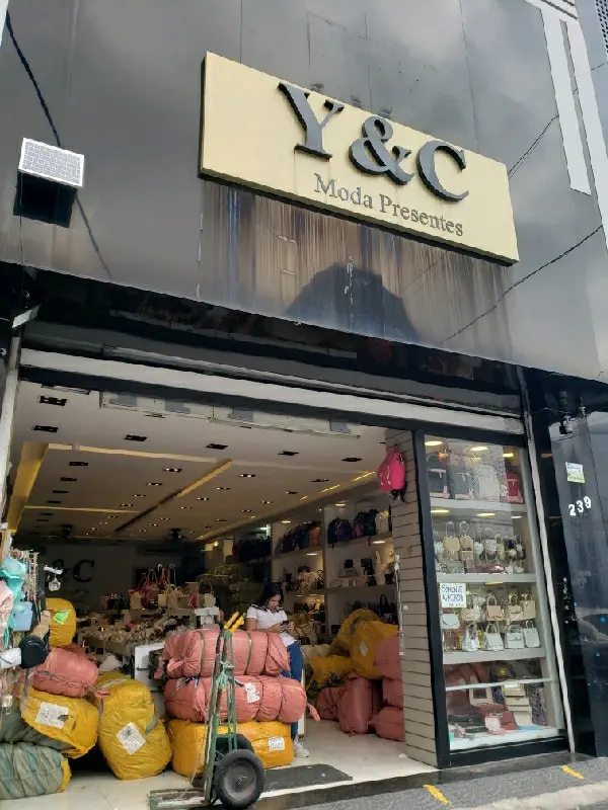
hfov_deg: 53.1
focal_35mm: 26
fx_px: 609
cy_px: 405
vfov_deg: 67.3
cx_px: 304
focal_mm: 4.3
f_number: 2.4
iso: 50
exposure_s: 1/270
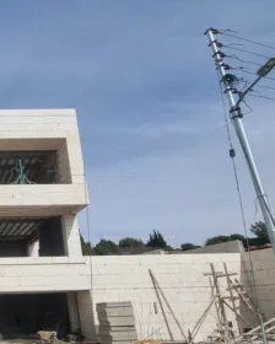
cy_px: 204
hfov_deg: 38.1
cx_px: -50
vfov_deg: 60.0
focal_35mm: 29
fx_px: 295
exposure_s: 1/3936
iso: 50
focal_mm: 2.2
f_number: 2.2
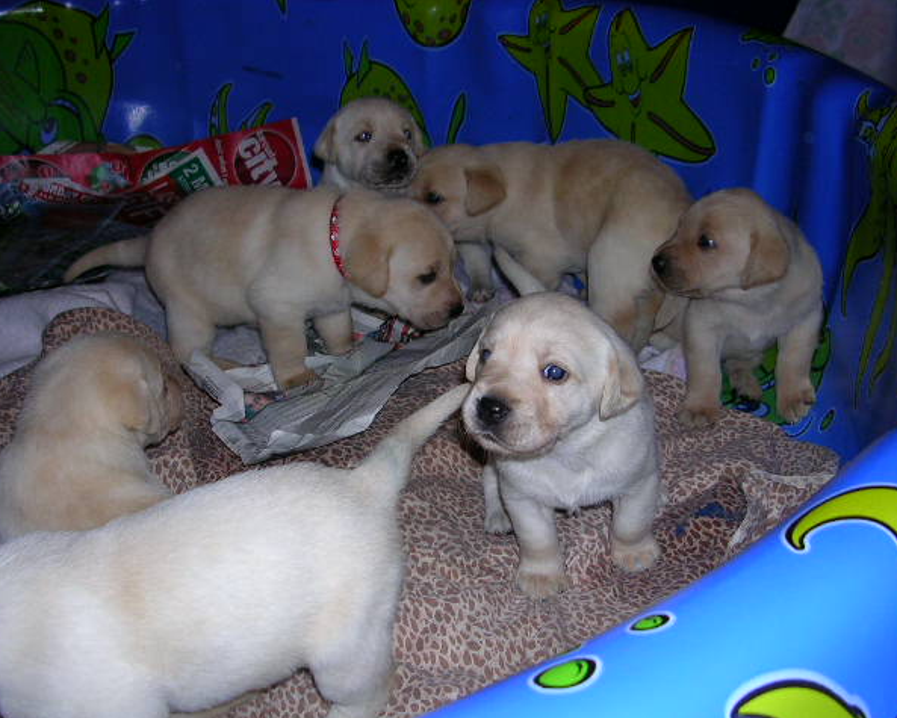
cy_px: 361
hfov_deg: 45.8
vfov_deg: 37.4
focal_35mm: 40
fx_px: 1062
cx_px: 460
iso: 50
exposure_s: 1/60.1
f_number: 2.8
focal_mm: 5.8
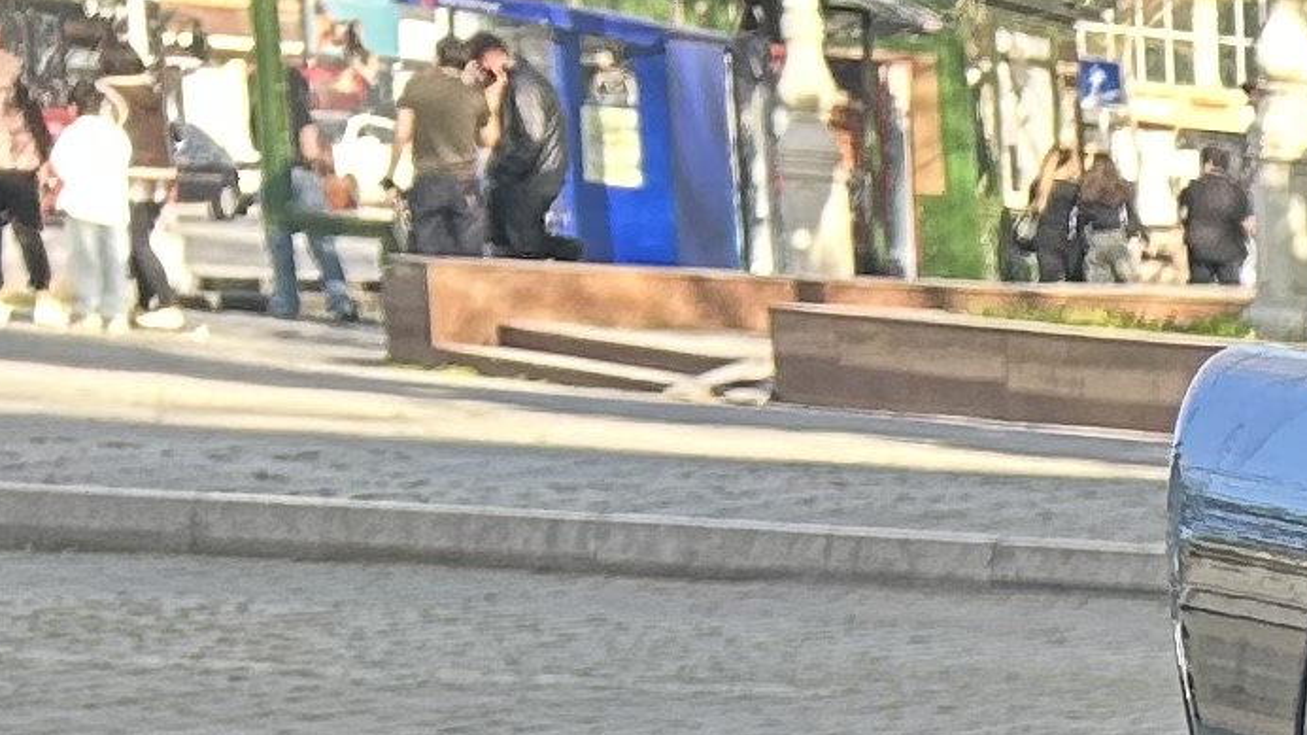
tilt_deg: -13.5
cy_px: 1884
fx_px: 5717
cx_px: 3747
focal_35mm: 165
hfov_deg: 10.1
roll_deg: -3.4
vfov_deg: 6.9
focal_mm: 5.7
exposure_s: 1/347
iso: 50
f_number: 1.5
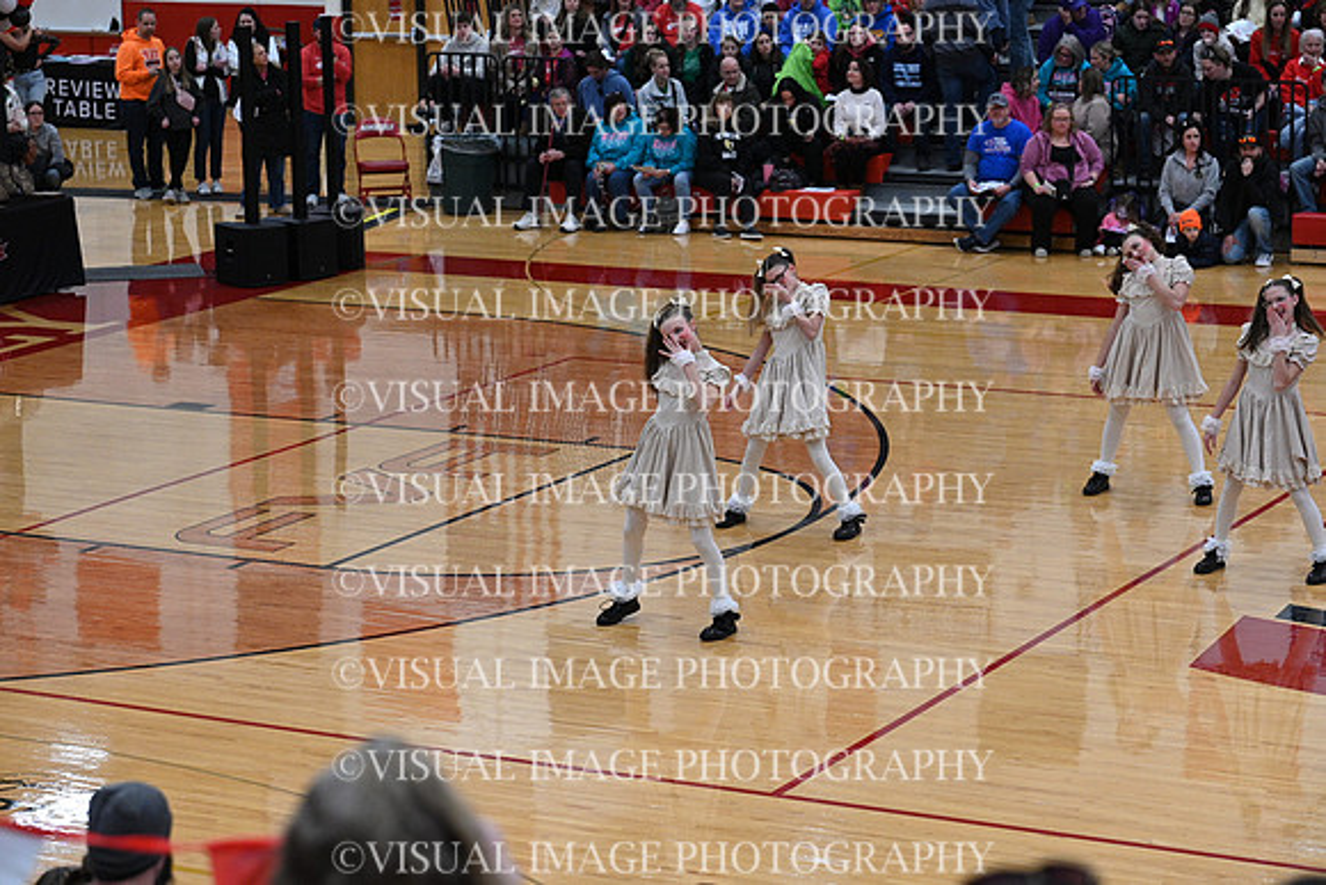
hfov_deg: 21.0
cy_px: 442
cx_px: 663
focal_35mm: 97
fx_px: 3574
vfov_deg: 14.1
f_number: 4
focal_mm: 97
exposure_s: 1/400
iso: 4000
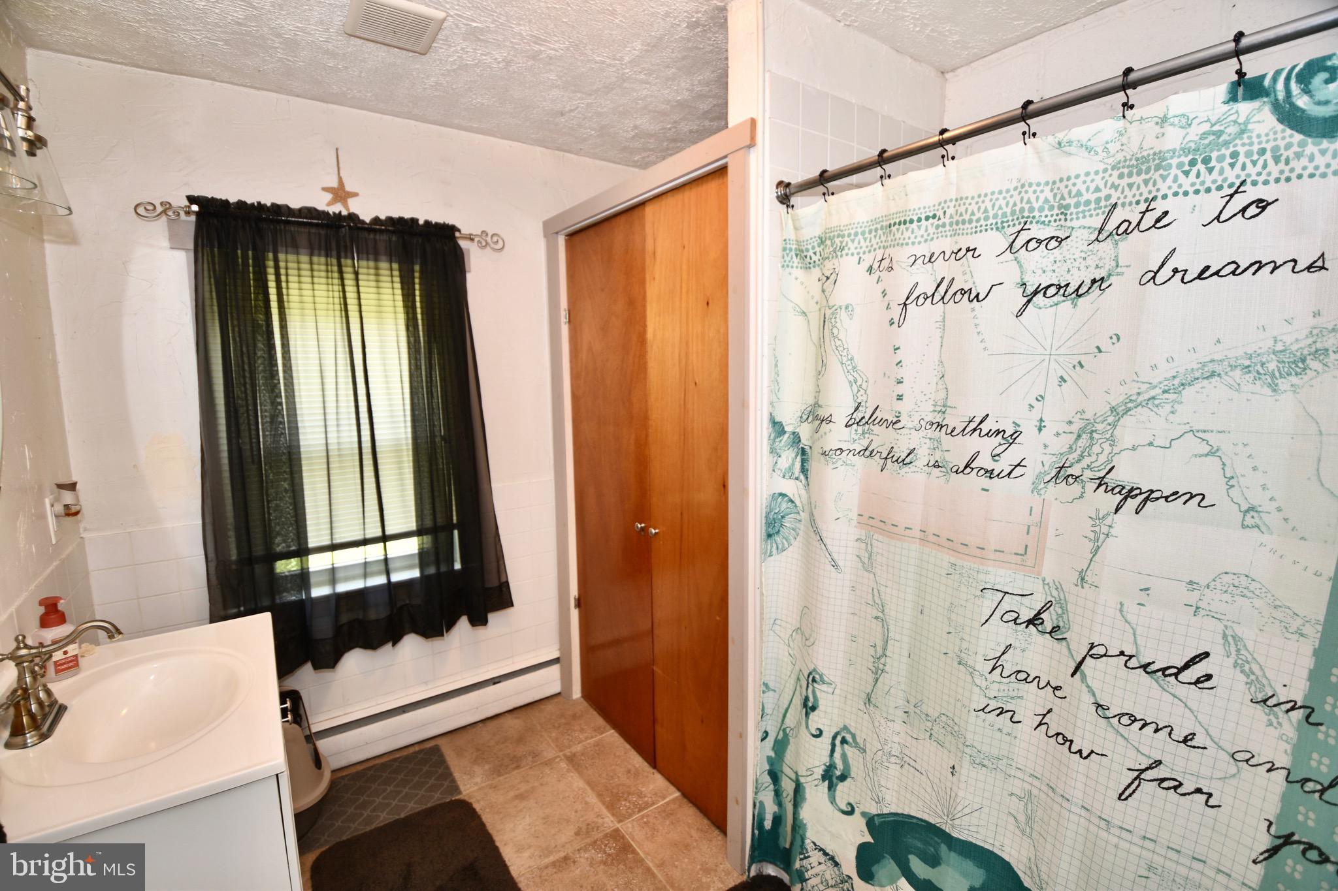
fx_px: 557
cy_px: 446
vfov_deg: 77.3
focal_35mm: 15
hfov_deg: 100.4
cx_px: 669
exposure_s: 1/13
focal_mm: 10
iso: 100
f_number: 3.5
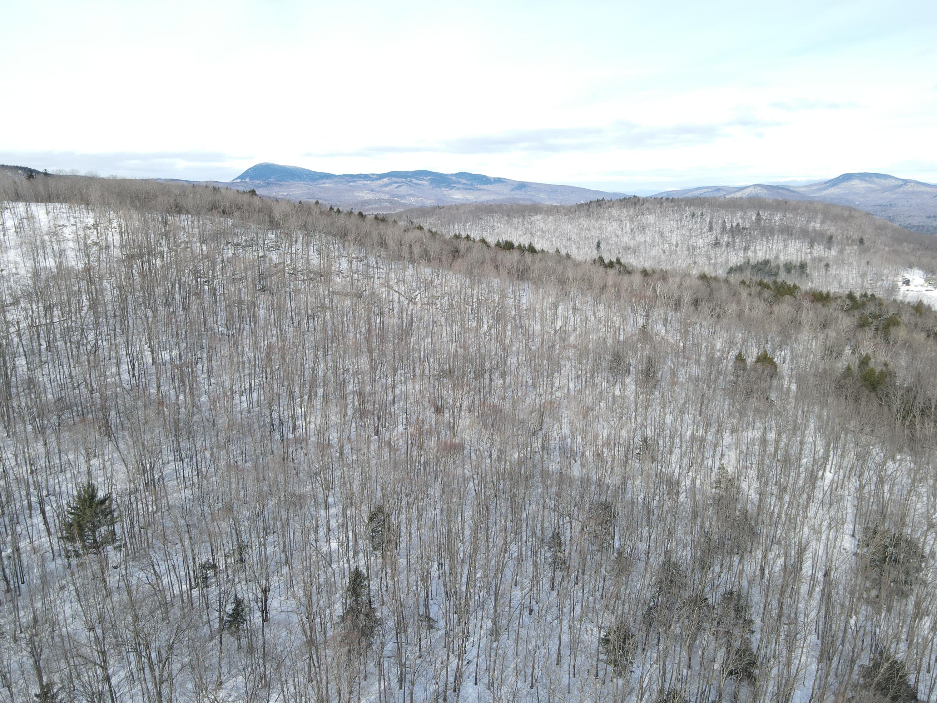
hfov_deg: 71.6
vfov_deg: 56.8
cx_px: 468
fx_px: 650
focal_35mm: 24
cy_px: 352
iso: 100
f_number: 2.8
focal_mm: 4.5
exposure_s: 1/250
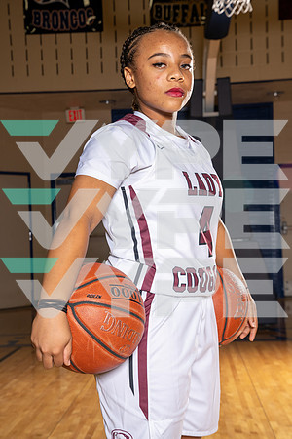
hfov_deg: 23.0
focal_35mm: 59
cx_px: 146
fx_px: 718
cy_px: 220
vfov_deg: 33.9
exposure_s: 1/250
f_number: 8
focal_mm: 59
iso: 640
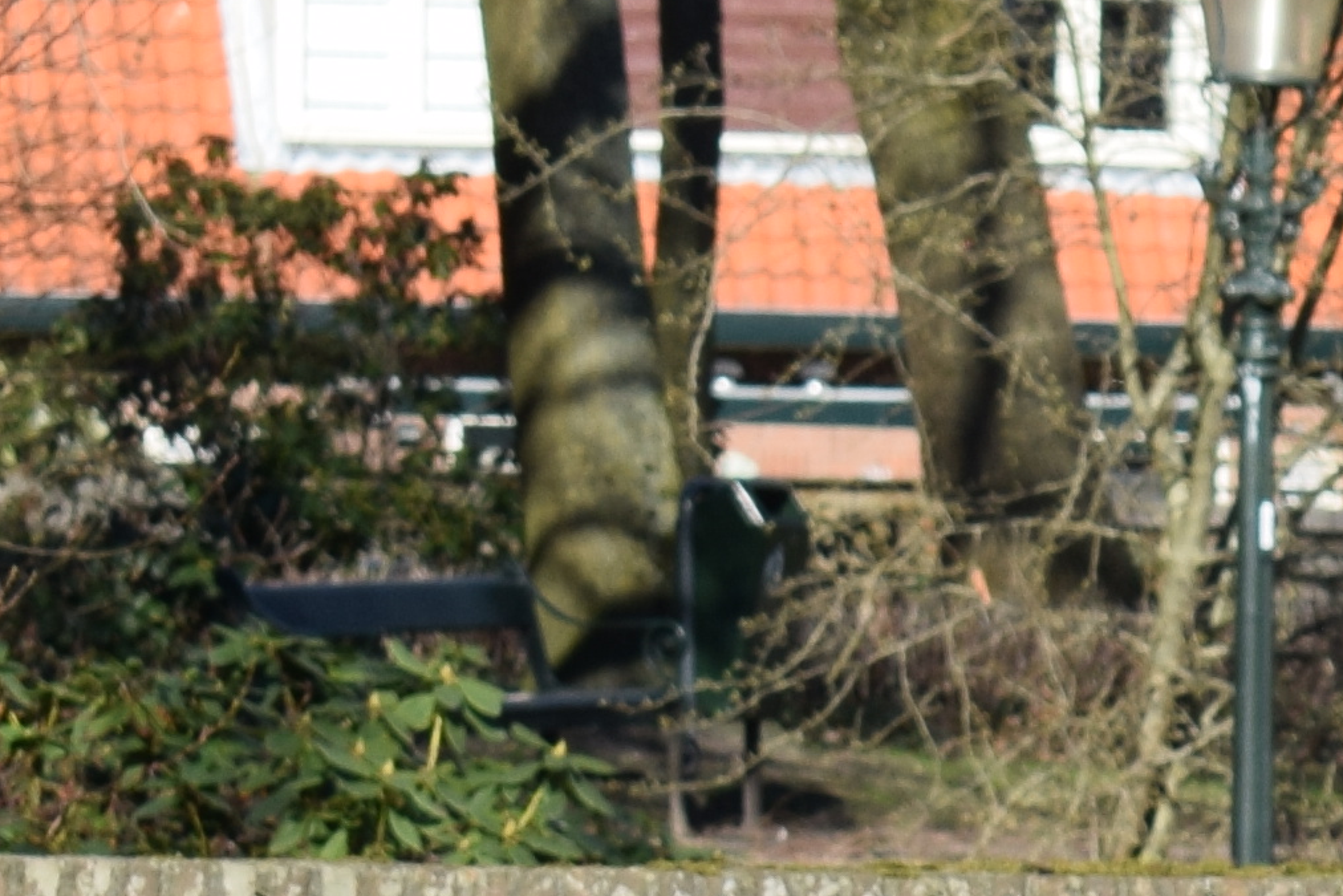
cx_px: 3576
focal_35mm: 489
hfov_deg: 4.1
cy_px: 1637
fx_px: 18242
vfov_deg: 2.8
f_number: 8
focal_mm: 55
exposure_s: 1/400
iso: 200
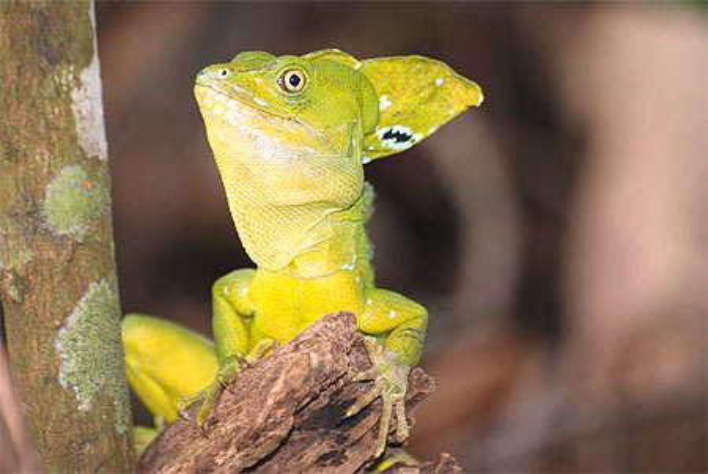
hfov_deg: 7.0
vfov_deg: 4.7
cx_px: 354
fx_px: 5758
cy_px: 237
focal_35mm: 292
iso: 200
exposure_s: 1/60
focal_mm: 195
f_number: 5
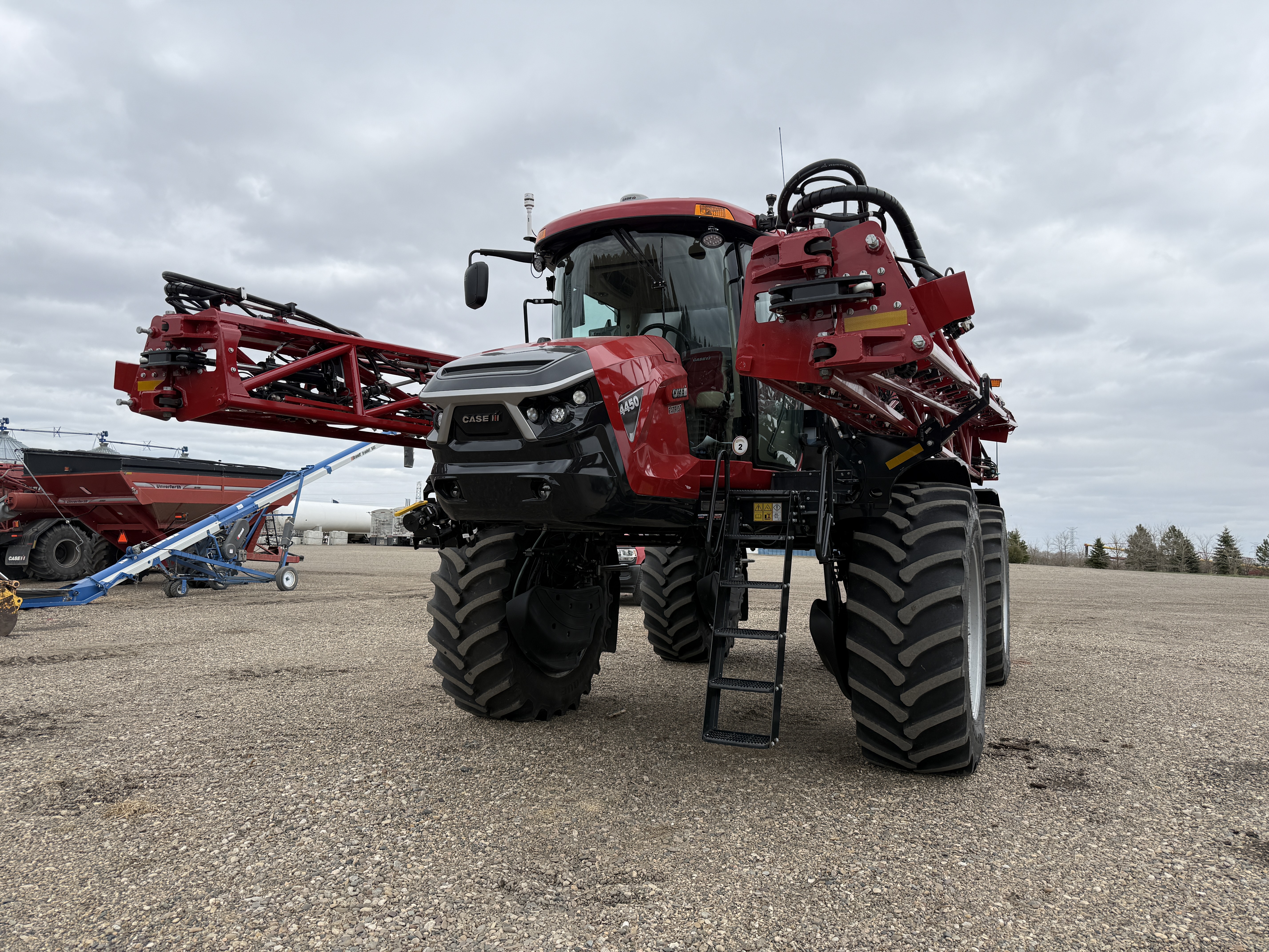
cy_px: 476
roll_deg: -2.2
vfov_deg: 56.8
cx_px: 634
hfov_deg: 71.6
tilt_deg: +6.0
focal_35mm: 24
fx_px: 880
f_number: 1.78
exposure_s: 1/4167
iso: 80
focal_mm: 6.76
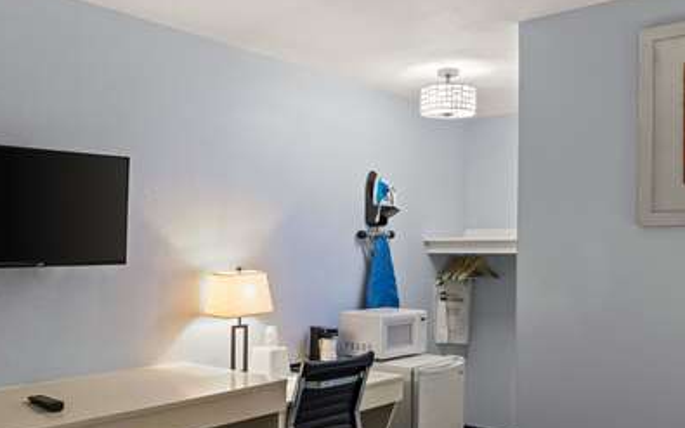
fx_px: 691
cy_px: 265
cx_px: 310
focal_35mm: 37
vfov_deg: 34.3
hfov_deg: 52.7
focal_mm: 14
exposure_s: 1/5
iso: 400
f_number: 5.6
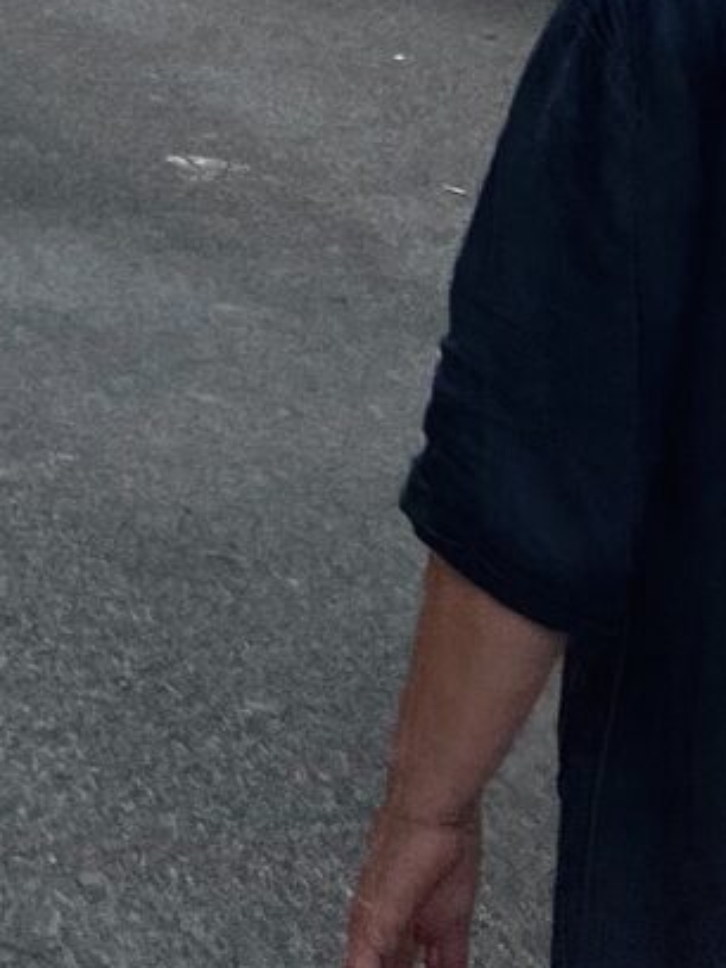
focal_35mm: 163
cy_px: -750
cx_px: -1120
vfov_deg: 11.3
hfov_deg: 8.2
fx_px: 4558
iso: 50
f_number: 1.5
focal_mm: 5.7
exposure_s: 1/2762
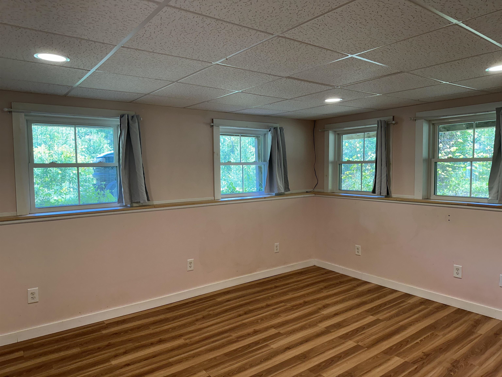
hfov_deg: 71.6
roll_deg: +0.7
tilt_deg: -3.6
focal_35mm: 24
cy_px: 188
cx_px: 251
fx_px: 348
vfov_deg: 56.8
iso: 160
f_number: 1.78
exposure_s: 1/120
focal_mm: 6.86
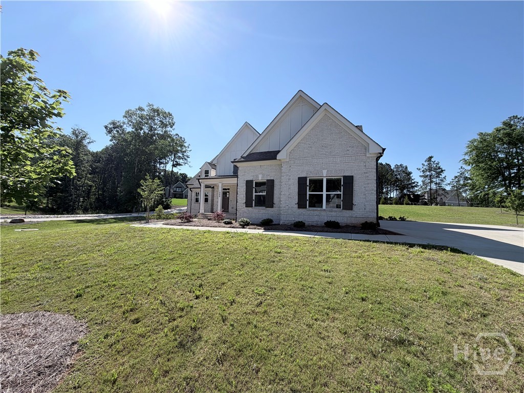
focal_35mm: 14
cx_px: 262
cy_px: 196
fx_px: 212
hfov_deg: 102.1
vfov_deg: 85.7
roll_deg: -1.3
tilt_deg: +3.5
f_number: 2.2
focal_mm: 2.22
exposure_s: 1/888
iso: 20
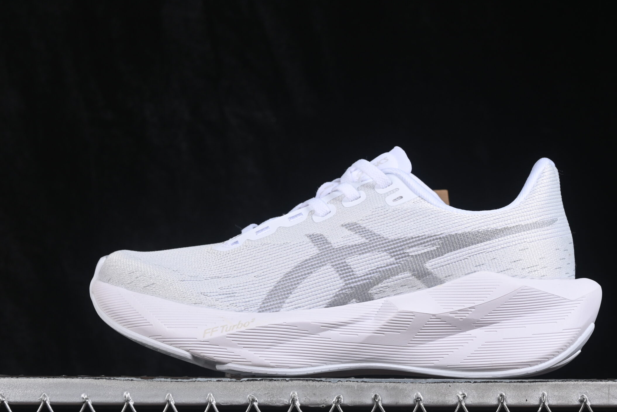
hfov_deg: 22.4
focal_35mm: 91
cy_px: 222
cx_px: 351
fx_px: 1560
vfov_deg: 15.0
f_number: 8
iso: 160
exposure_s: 1/80
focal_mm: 50
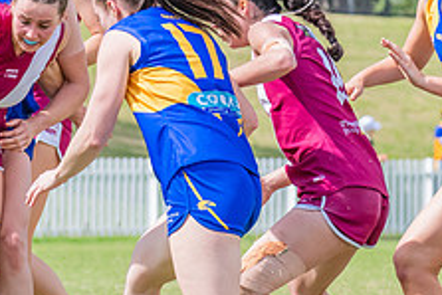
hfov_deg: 3.3
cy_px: 173
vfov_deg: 2.2
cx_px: -64
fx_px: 7678
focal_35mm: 625
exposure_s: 1/1250
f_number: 8
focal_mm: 190
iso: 800
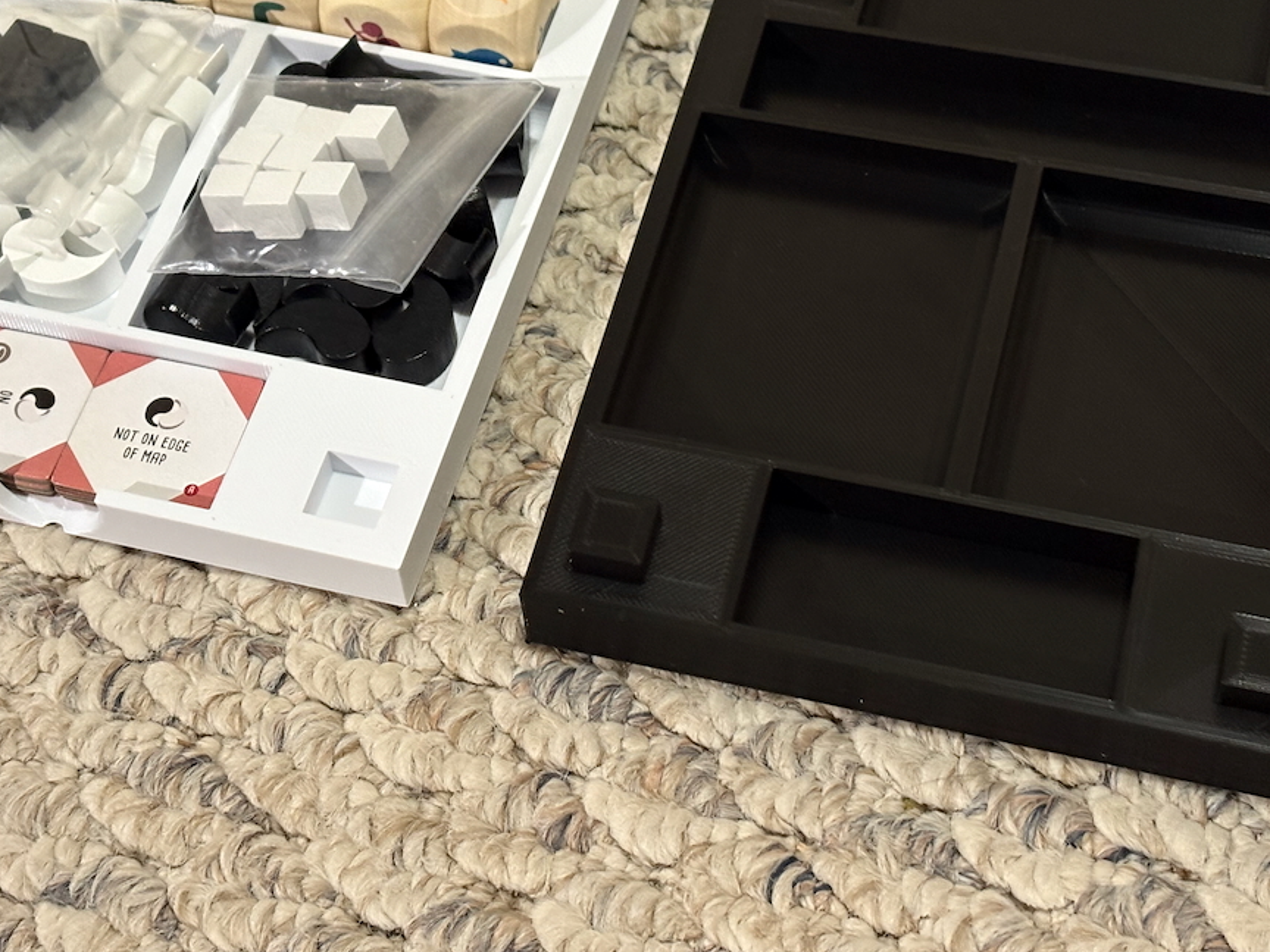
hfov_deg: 25.3
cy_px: 264
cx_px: 601
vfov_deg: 19.0
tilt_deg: -51.5
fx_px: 2825
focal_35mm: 77
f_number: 1.6
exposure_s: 1/40
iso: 320
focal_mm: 5.96
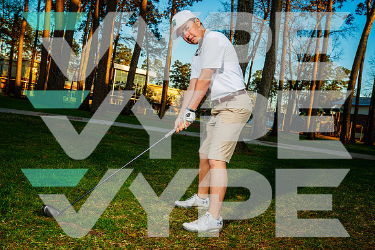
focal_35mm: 32
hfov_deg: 58.7
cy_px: 125
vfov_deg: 41.1
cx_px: 188
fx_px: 333
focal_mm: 32
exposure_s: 1/125
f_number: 10
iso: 100
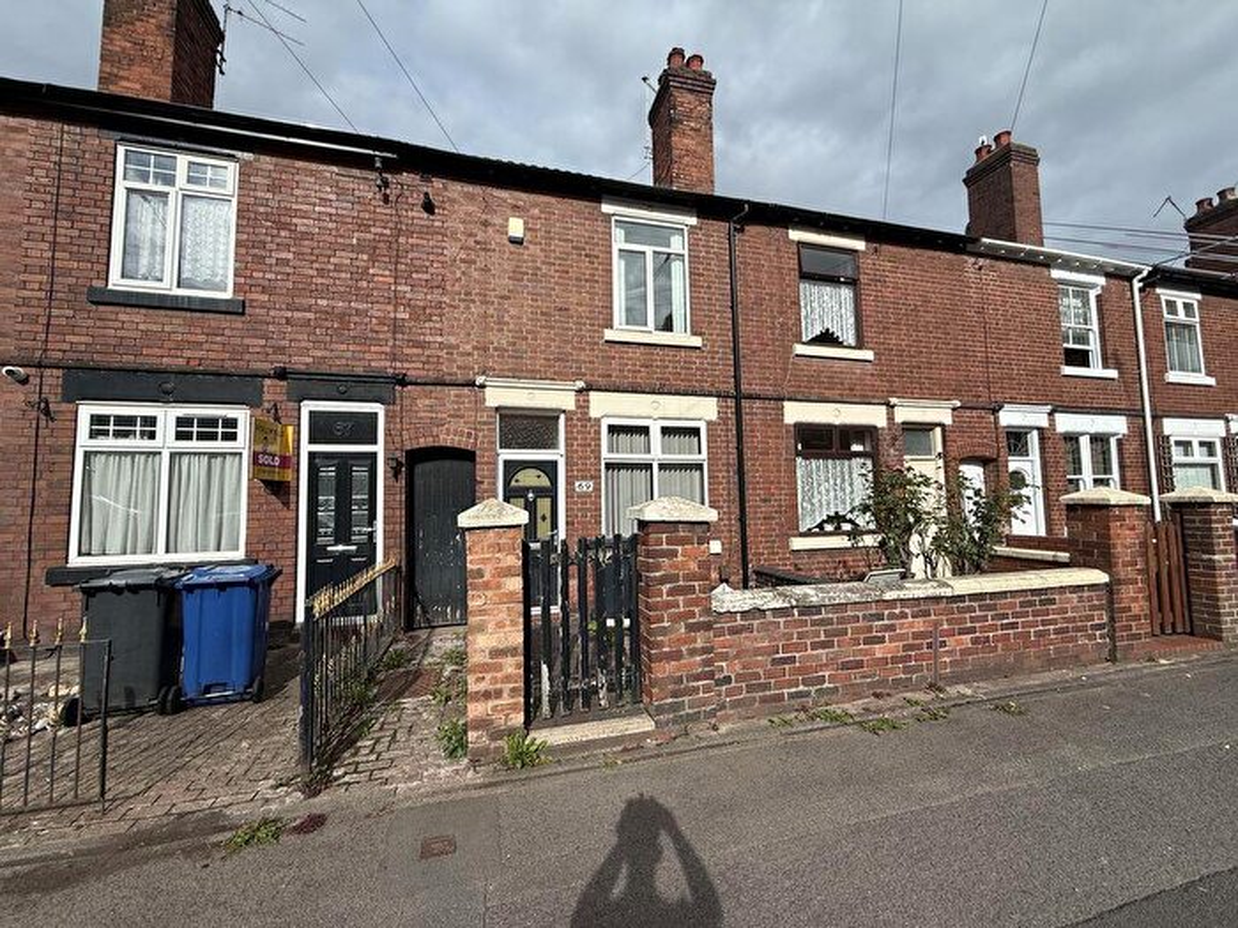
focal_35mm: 14
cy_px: 464
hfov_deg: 102.1
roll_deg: +0.5
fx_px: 501
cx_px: 619
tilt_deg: +3.8
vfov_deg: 85.7
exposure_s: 1/3289
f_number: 2.2
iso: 50
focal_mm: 2.22
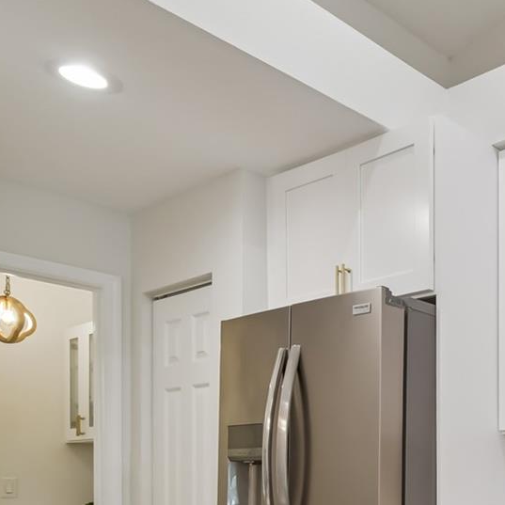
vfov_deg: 39.6
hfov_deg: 34.1
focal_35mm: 38
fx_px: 627
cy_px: 483
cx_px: 623
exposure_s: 1/2
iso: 100
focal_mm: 10
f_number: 7.1
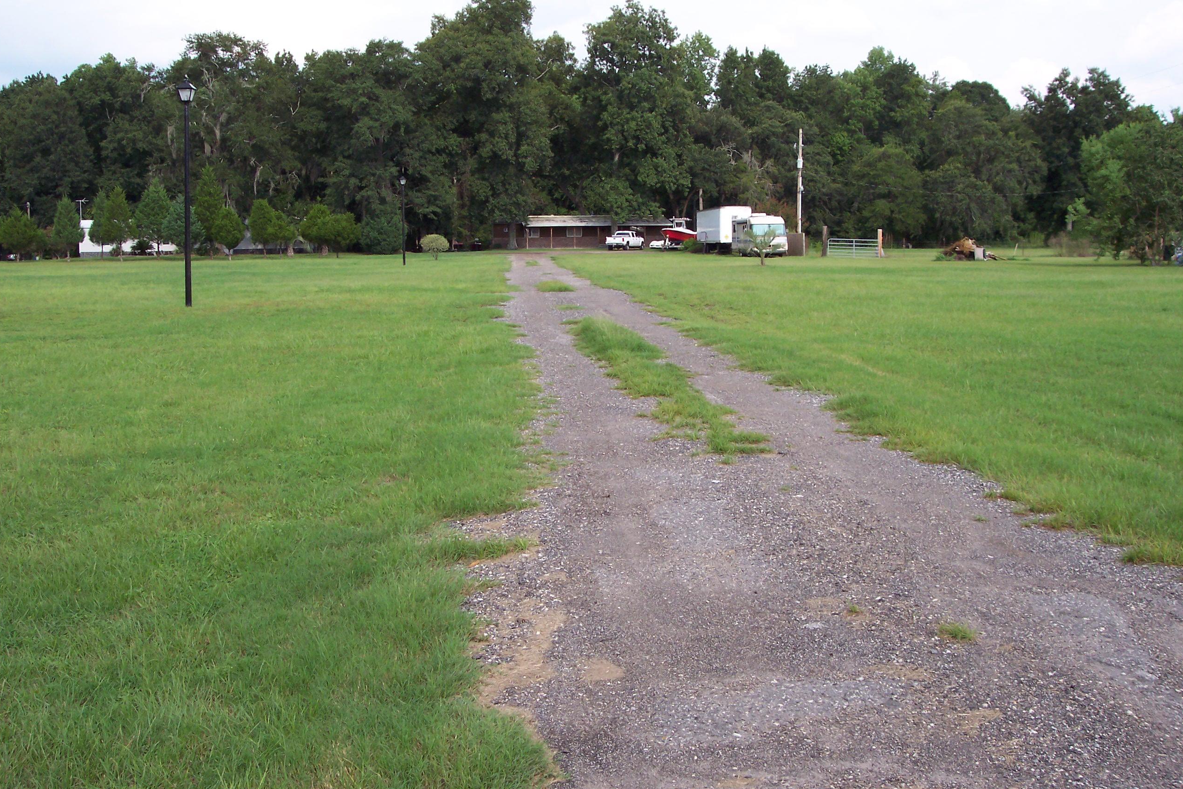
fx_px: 1314
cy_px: 352
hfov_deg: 48.5
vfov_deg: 33.4
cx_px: 585
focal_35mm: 40
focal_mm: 8
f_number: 4.8
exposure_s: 1/350
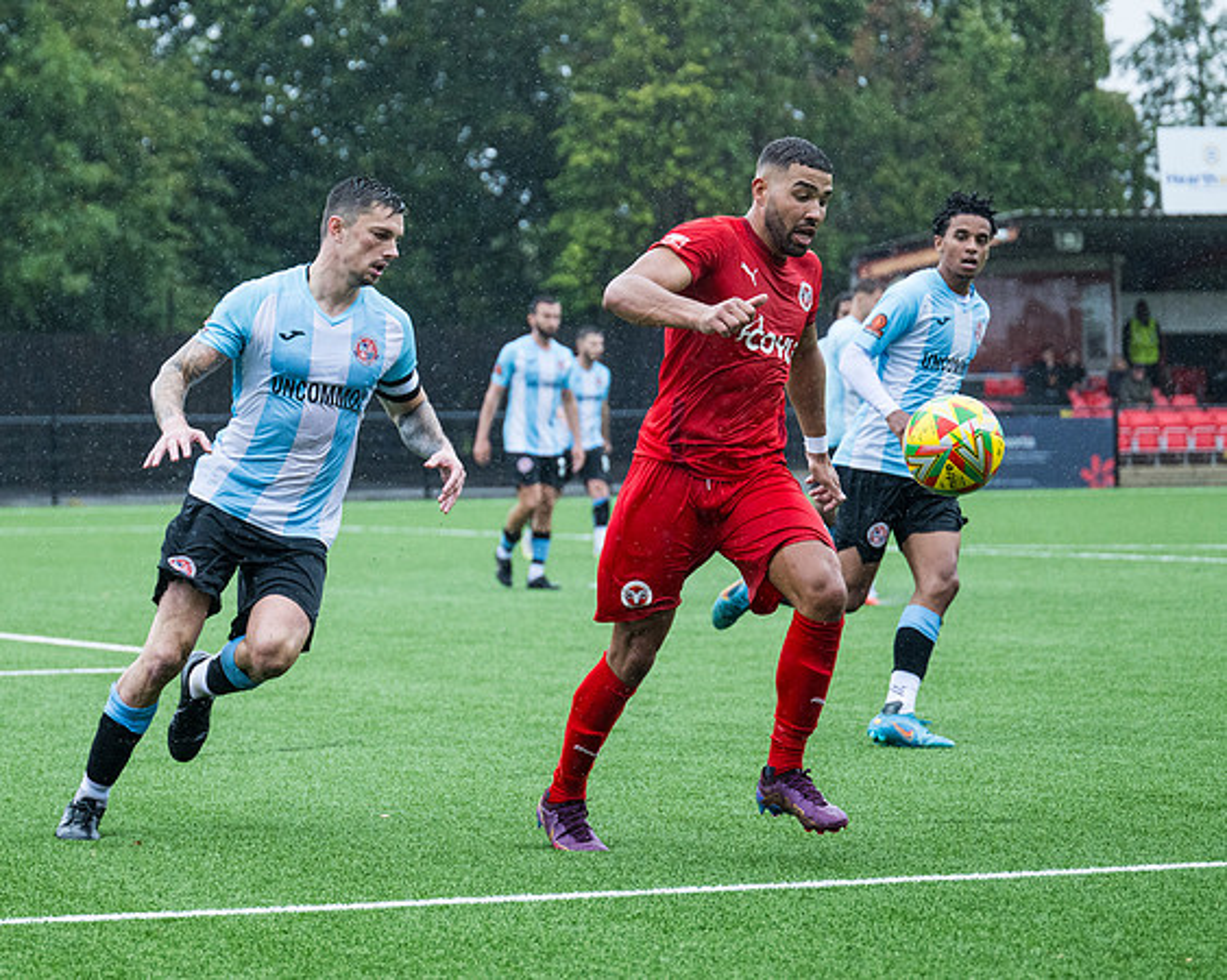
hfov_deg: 13.1
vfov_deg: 10.5
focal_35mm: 147
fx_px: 5323
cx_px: 295
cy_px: 436
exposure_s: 1/2000
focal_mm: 98
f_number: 4
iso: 1000
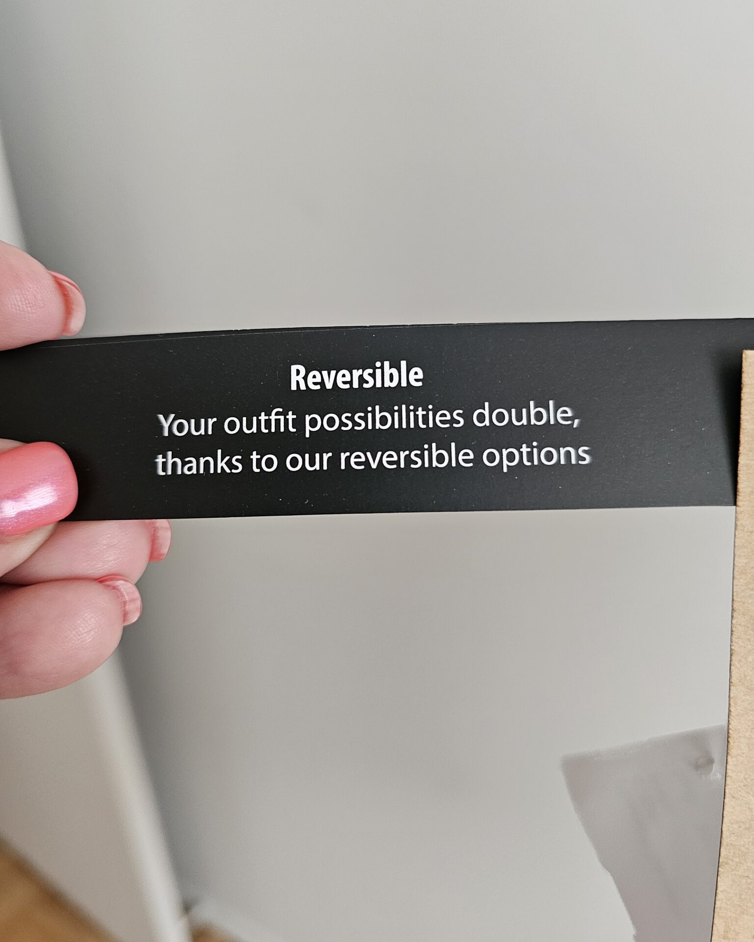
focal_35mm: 24
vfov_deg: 70.2
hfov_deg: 58.8
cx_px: 377
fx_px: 669
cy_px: 446
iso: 640
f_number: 1.7
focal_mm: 6.3
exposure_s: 1/40
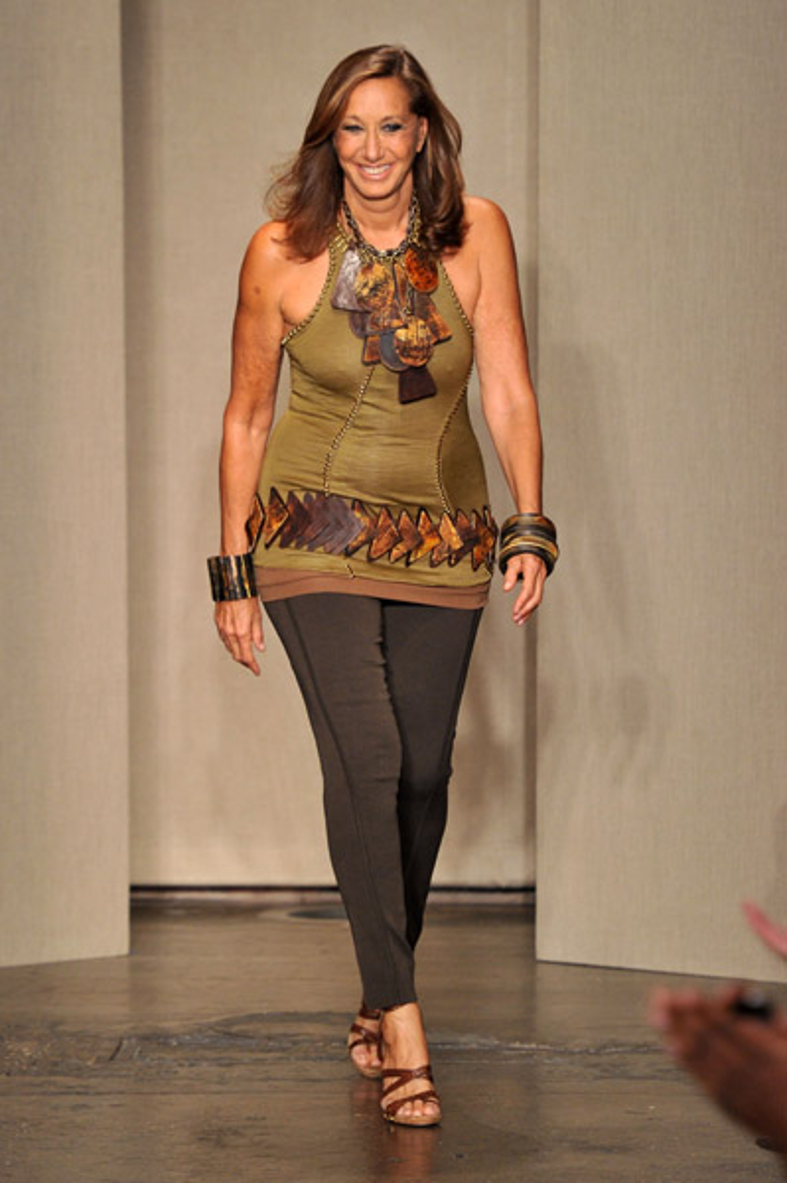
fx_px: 8868
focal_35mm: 270
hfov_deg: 5.1
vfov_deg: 7.6
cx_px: 394
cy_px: 592
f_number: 5
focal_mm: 270
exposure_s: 1/800
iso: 2000
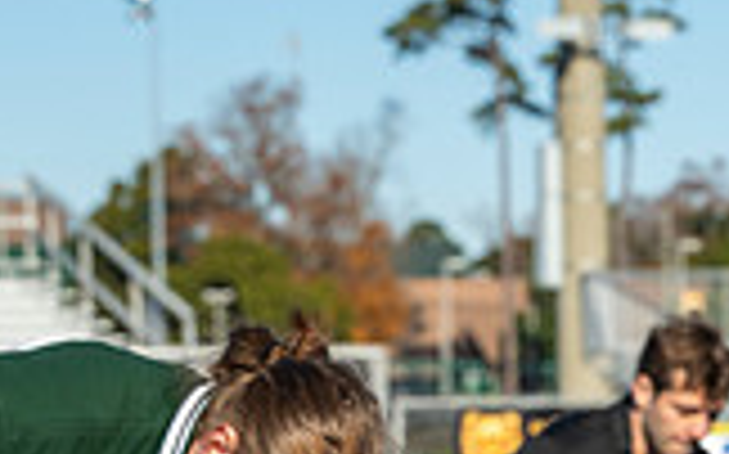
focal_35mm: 256
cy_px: 694
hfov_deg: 8.1
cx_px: 922
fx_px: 5083
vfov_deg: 5.1
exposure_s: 1/2000
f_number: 5
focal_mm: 70
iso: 250
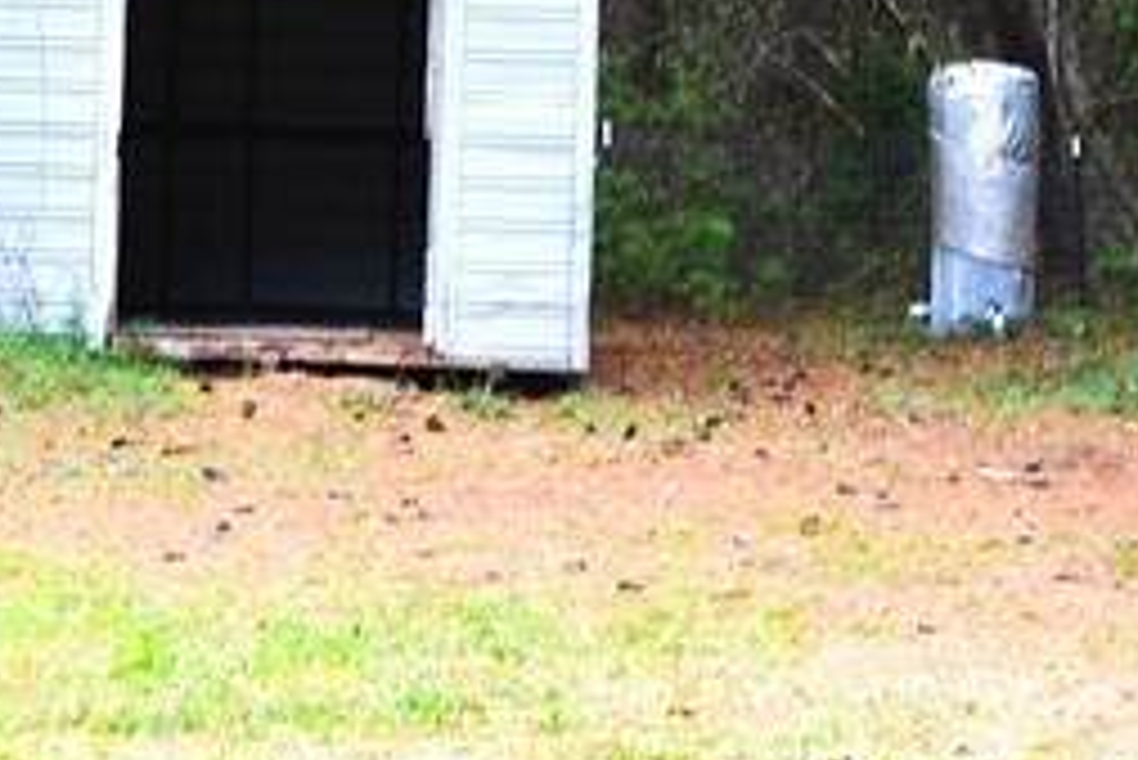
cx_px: 535
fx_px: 5693
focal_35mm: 180
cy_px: 148
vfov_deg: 7.6
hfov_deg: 11.4
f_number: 5.6
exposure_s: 1/125
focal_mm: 28
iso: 180
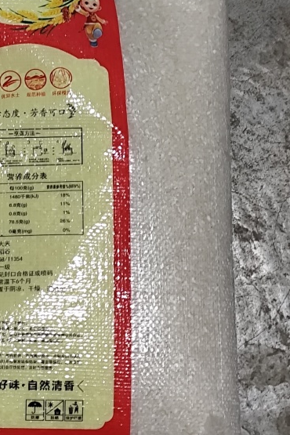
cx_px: -11
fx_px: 1619
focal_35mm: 134
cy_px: 65
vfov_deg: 15.2
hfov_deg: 10.1
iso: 400
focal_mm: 6.14
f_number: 1.65
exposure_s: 1/25
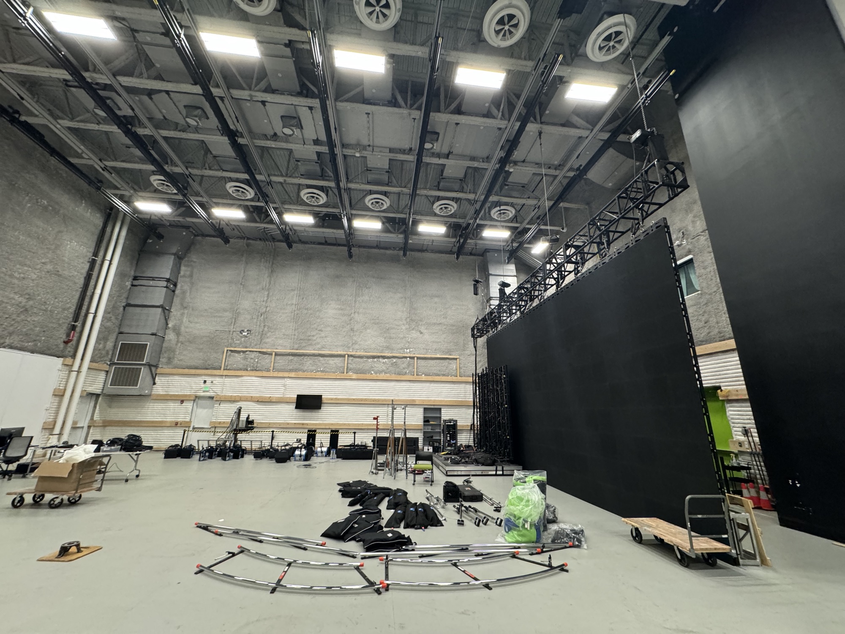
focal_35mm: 14
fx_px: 342
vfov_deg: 85.7
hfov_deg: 102.1
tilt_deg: +16.8
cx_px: 422
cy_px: 317
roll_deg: -0.8
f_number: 2.2
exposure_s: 1/60
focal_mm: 2.22
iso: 400
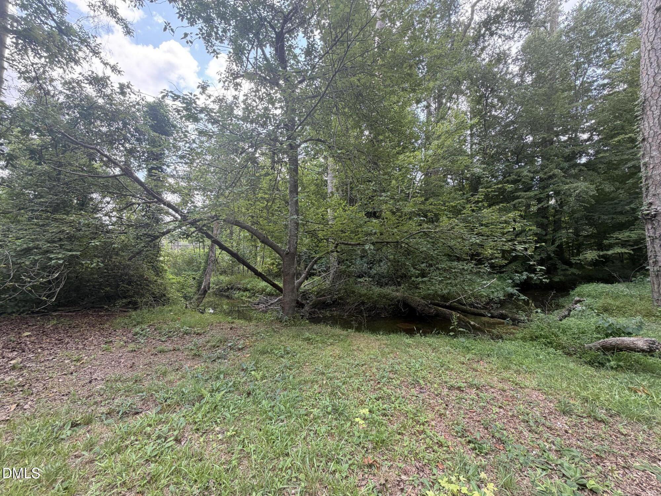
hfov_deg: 102.1
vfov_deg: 85.7
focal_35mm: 14
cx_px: 330
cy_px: 248
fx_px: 267
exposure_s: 1/121
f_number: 2.2
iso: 80
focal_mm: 2.22
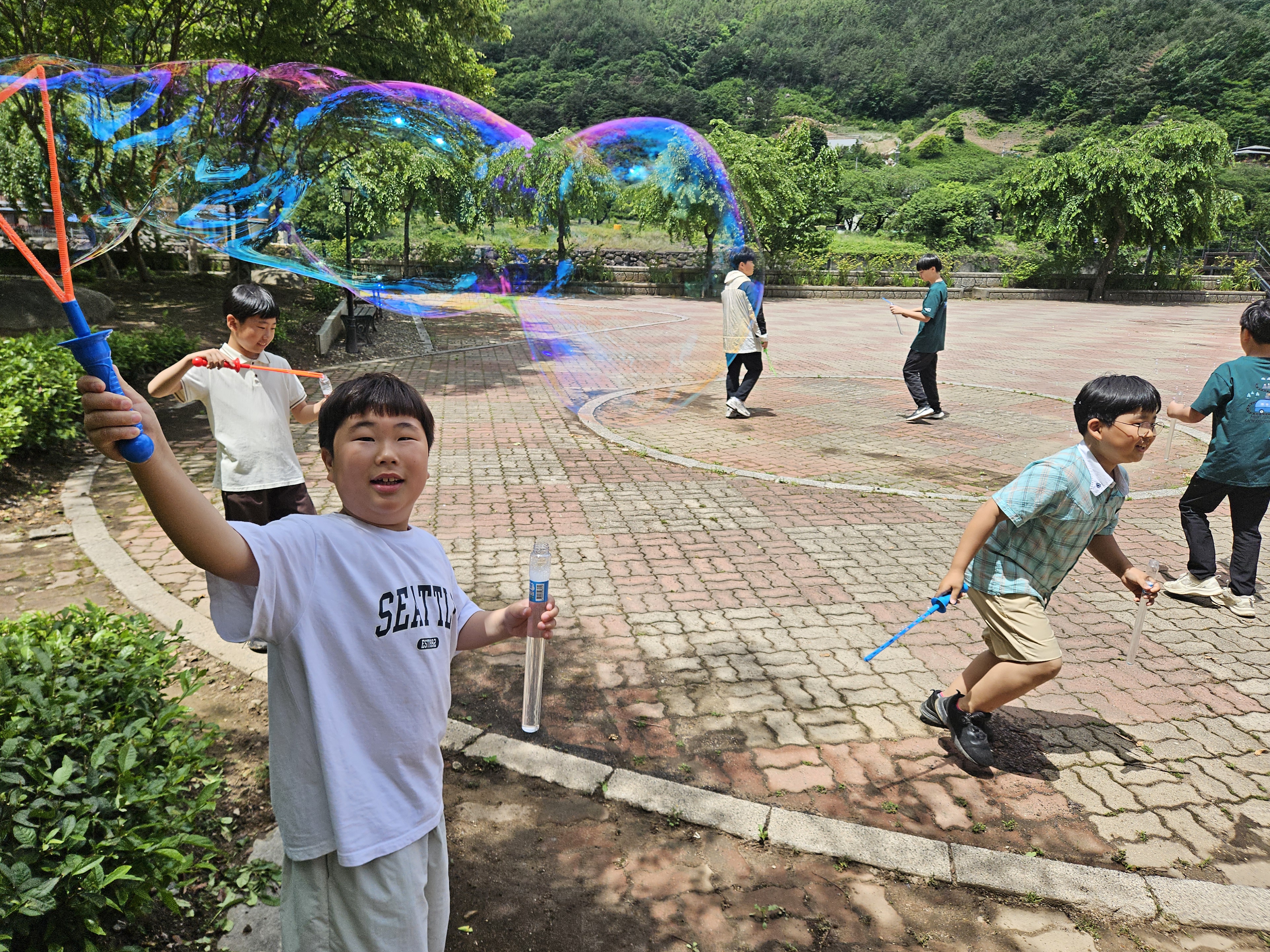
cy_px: 472
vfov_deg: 56.8
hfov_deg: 71.6
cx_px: 651
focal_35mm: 24
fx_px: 881
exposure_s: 1/2099
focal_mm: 5.4
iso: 25
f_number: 1.8
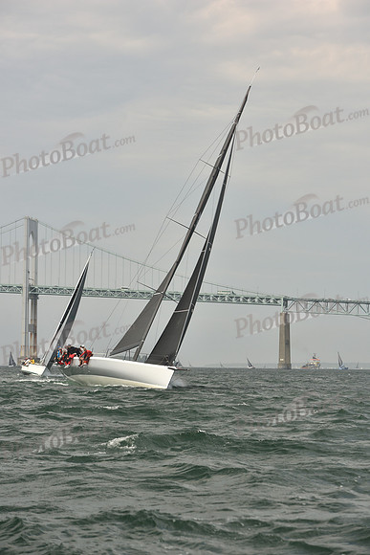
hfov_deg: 14.9
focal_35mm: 92
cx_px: 185
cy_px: 278
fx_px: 1417
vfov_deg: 22.1
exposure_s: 1/640
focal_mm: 92
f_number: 6.3
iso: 250
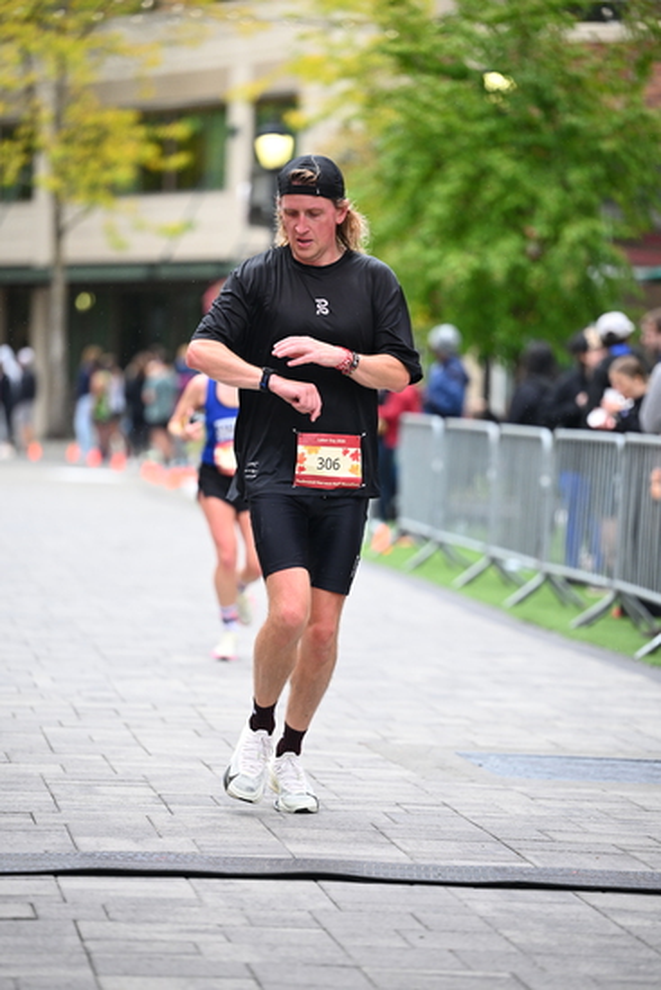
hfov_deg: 9.5
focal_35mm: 145
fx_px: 3991
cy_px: 495
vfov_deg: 14.1
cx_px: 330
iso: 1250
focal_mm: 145
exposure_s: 1/1600
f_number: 2.8
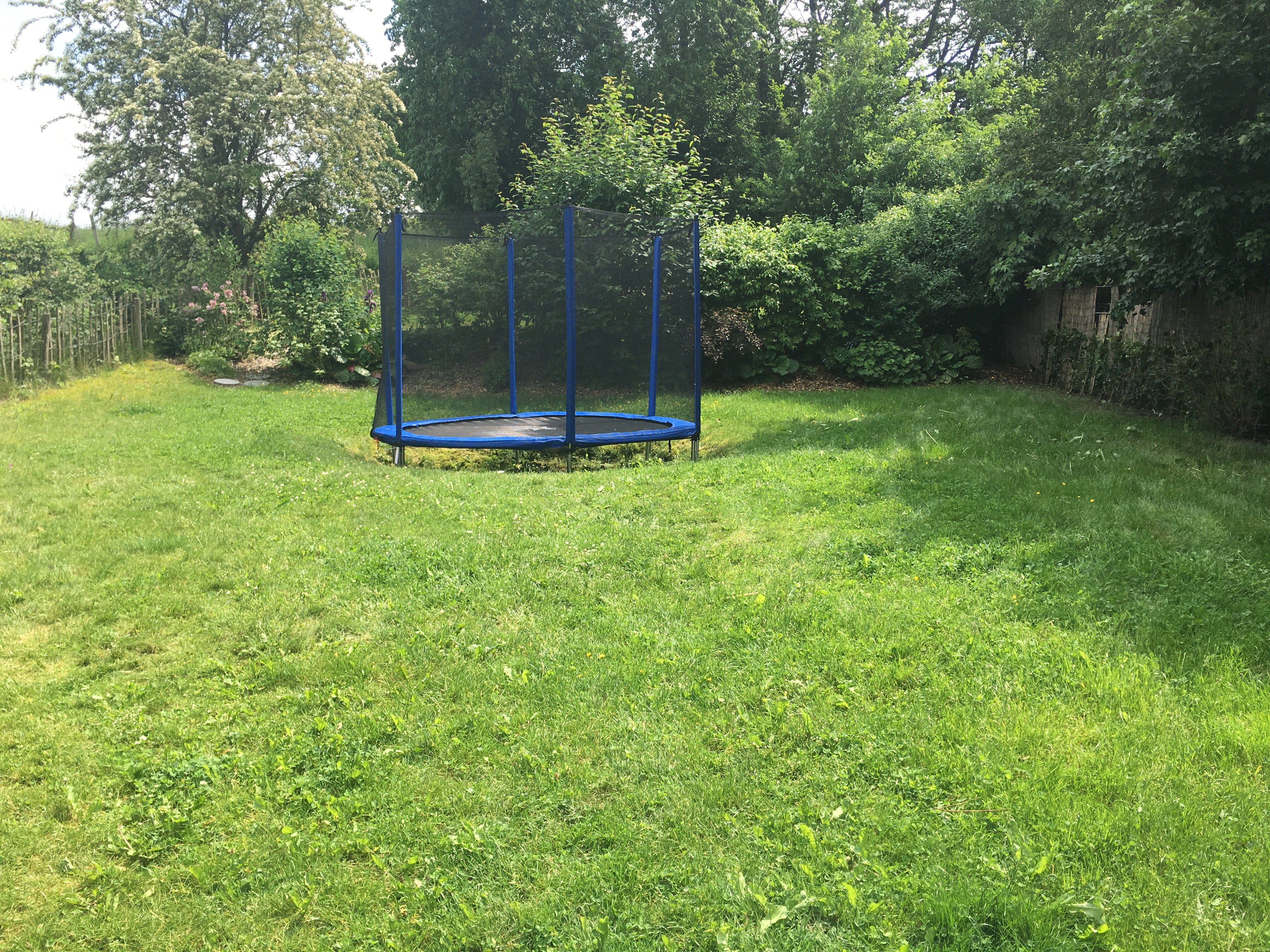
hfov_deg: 61.7
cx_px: 635
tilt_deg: -3.9
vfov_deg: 48.2
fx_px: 1064
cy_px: 476
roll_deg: +0.8
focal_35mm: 29
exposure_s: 1/481
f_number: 2.2
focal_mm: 4.15
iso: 25
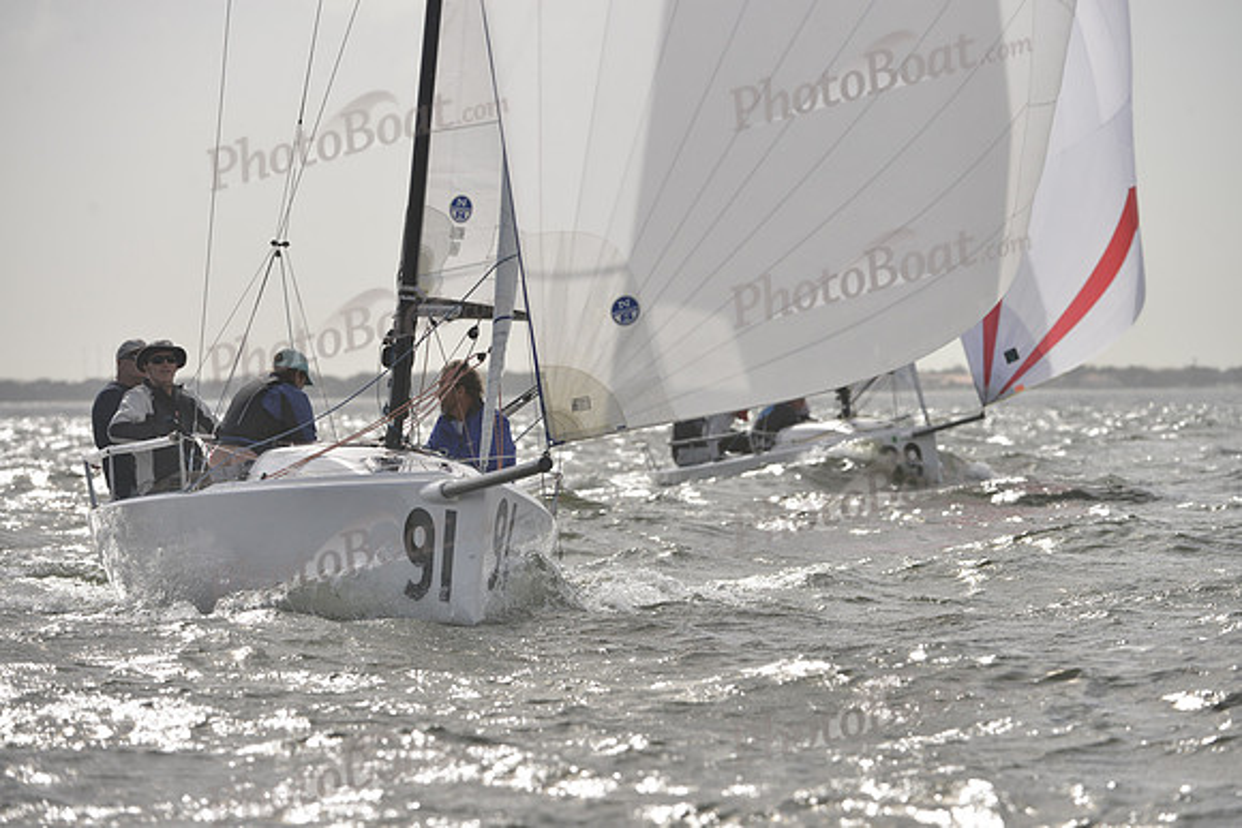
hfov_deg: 7.1
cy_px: 414
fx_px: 10007
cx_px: 621
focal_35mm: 290
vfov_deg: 4.7
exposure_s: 1/2000
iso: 400
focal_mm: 290
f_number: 9
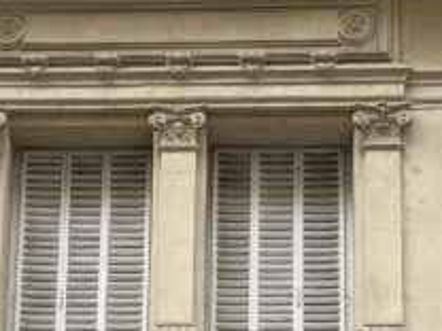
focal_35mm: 171
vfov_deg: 8.6
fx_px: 2183
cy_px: 402
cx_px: 189
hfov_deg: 11.6
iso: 64
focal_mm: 6.76
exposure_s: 1/1085
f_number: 1.78
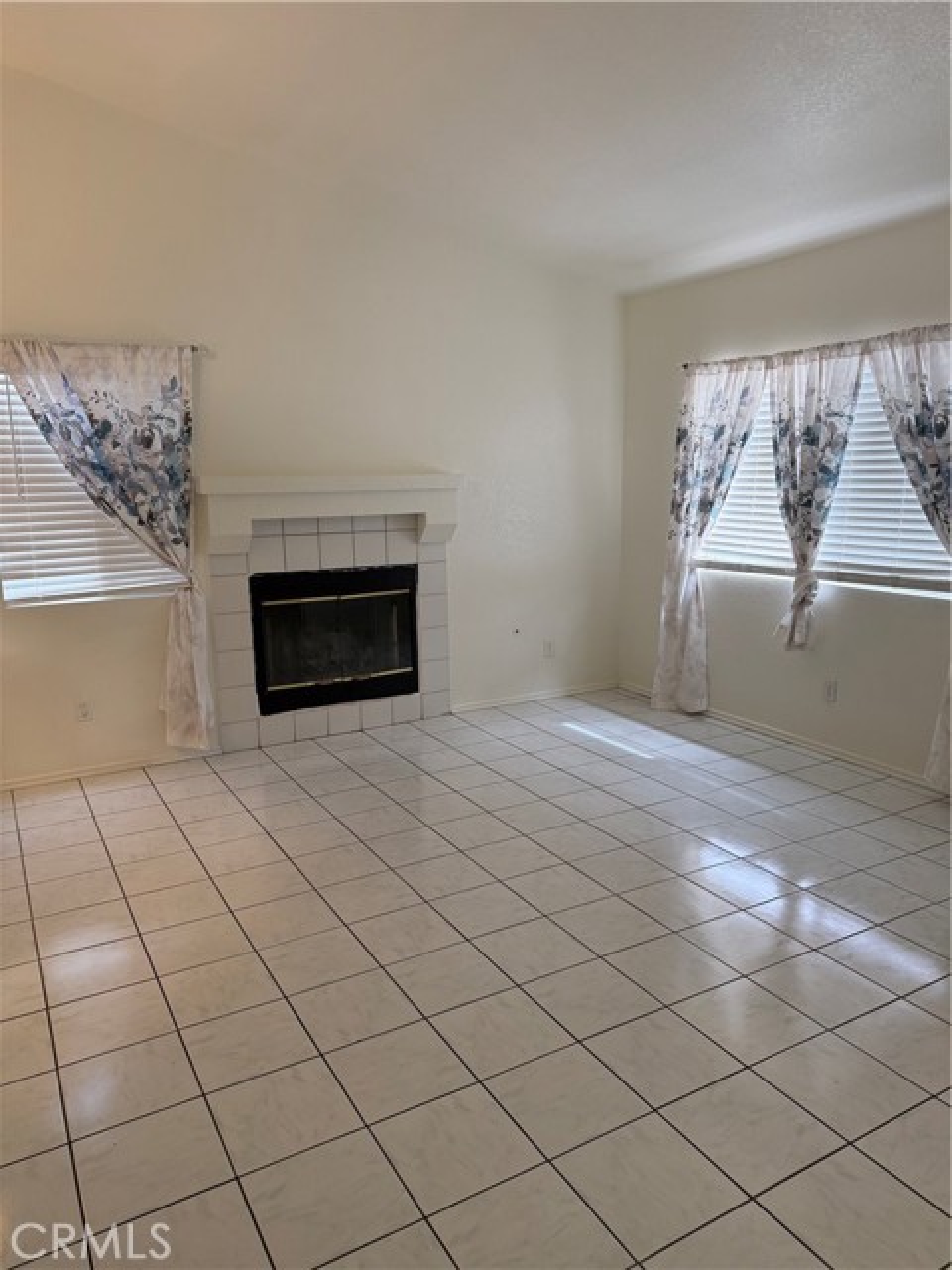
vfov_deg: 71.6
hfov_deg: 56.8
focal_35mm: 24
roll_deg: +0.3
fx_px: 880
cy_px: 635
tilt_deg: -10.8
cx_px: 476
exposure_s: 1/120
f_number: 1.78
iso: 200
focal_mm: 6.76
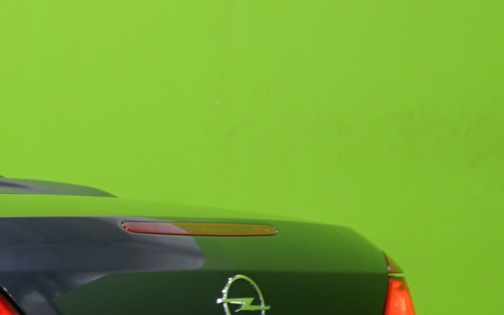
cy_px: 259
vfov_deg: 7.3
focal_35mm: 180
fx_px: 2473
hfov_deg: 11.1
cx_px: -280
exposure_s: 1/8
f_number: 5
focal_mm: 47
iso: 400
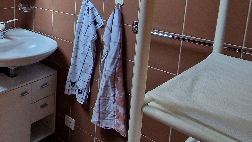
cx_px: 2
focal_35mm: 32
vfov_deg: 33.9
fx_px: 214
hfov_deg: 50.0
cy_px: 5
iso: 400
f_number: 2.2
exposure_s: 1/60
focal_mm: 2.2
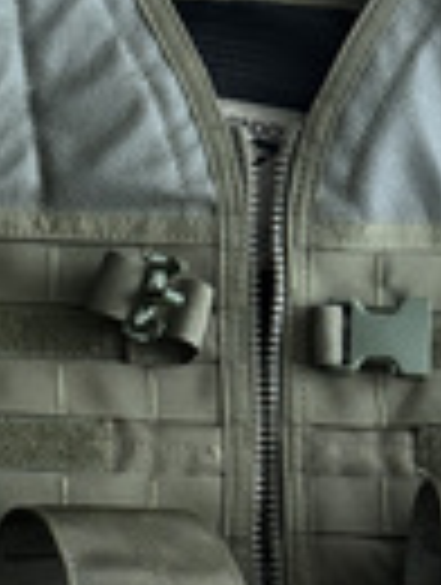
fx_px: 1558
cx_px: 218
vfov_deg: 20.8
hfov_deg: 16.1
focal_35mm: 92
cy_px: 522
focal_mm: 6.76
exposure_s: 1/37
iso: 1000
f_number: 1.78
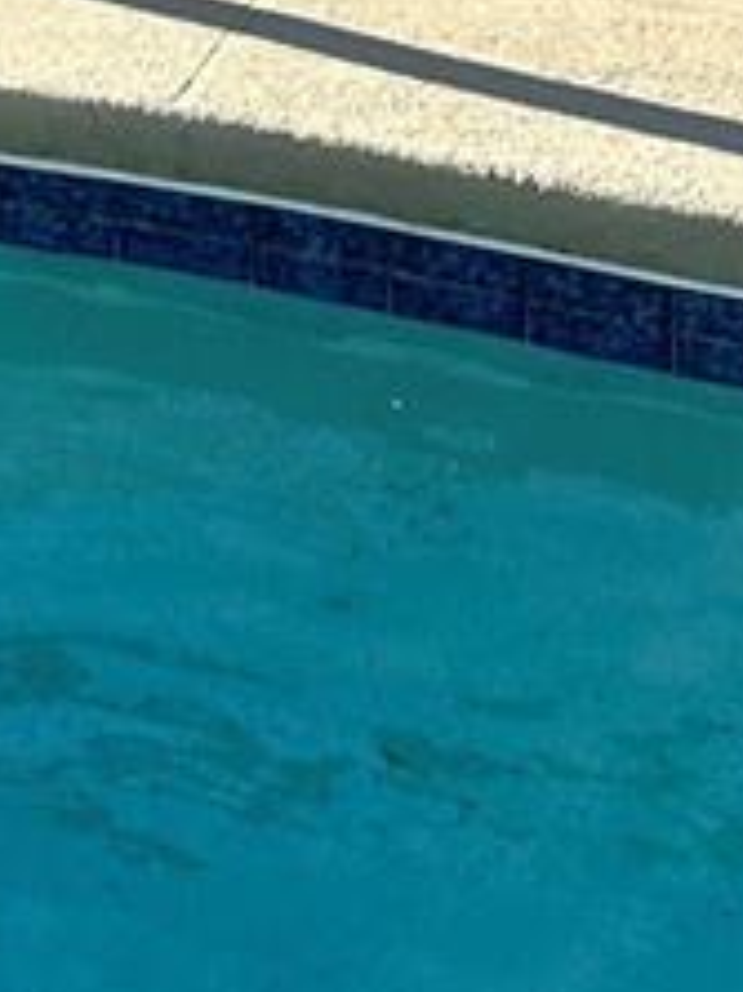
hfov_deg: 10.9
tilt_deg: -0.1
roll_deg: -1.6
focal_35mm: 129
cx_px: -458
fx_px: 3695
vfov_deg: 12.6
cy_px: -1219
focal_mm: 6.86
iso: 80
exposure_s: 1/2252
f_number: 1.78
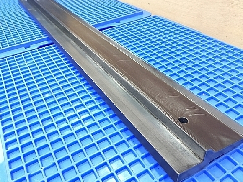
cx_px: 123
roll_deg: +7.0
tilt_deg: -36.1
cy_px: 87
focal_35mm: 32
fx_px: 225
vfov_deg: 44.2
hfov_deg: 56.8
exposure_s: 1/20
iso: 200
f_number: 2.2
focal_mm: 4.15
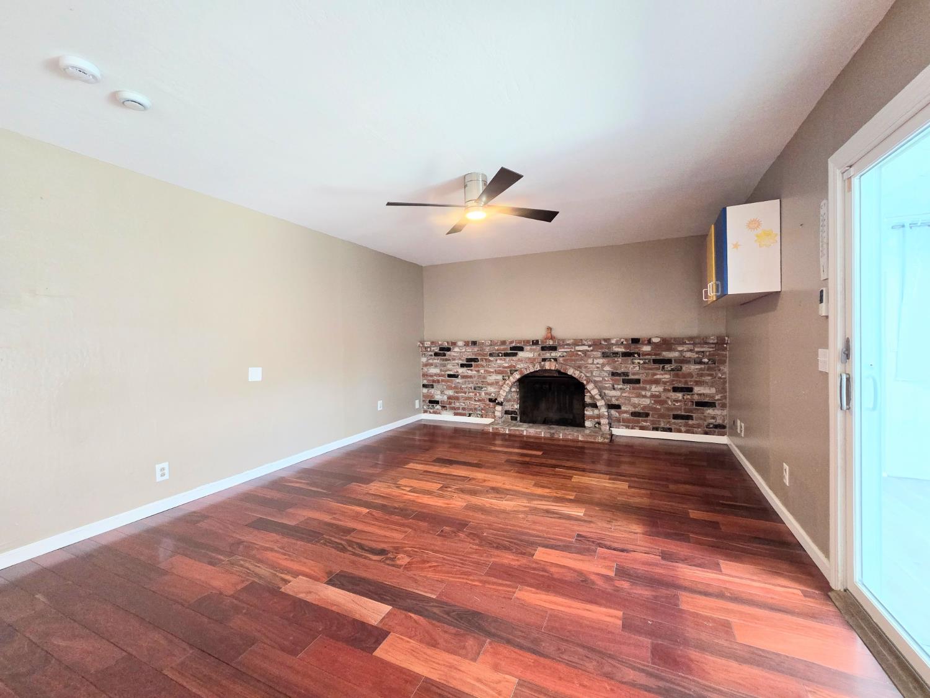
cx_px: 465
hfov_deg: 106.2
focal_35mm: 13
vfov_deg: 89.9
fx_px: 349
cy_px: 349
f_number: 2.2
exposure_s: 1/60
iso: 400
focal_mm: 2.2
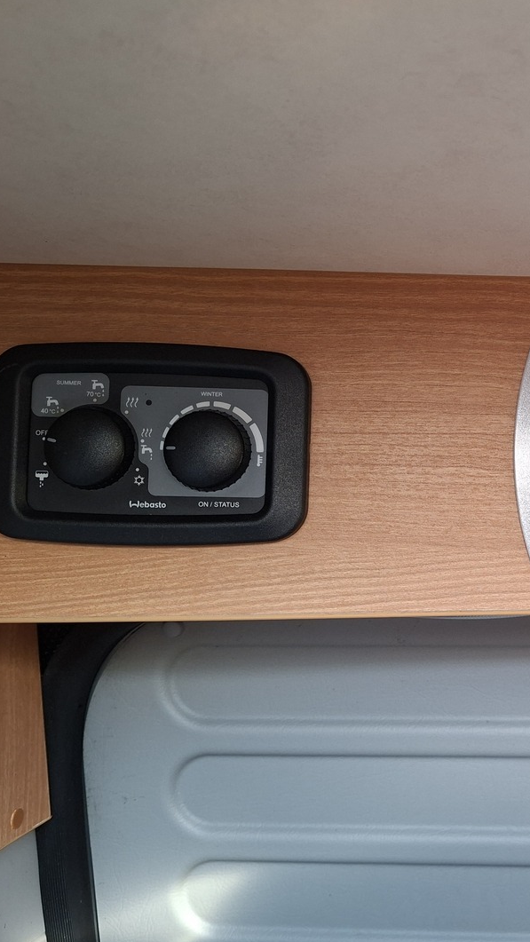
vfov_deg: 58.0
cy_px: 474
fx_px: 849
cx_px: 558
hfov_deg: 31.4
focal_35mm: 34
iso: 250
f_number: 1.8
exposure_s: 1/50
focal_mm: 5.54
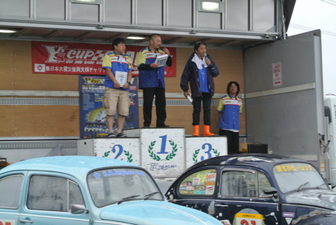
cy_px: 112
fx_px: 758
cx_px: 168
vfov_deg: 16.9
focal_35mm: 81
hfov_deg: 25.0
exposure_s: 1/30
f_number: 5.6
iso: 560
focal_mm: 30
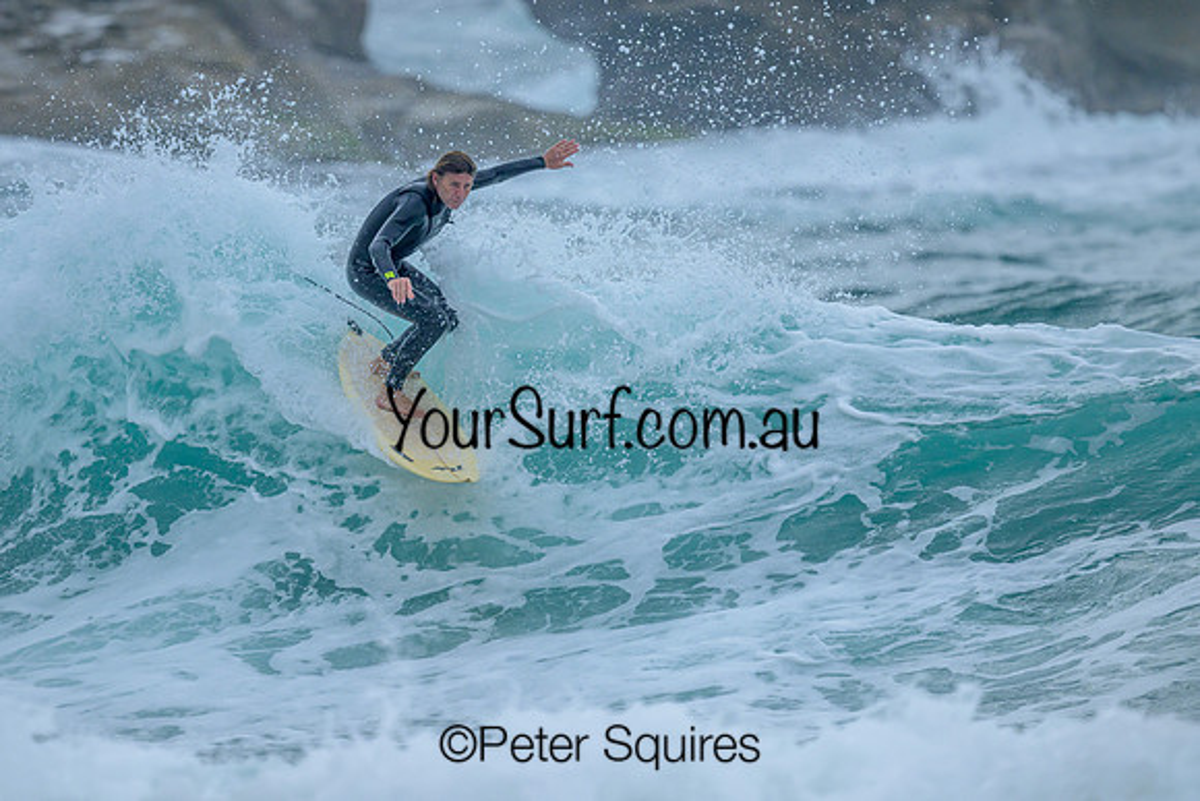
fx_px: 33740
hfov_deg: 2.0
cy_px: 382
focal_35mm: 1012
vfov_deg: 1.4
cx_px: 537
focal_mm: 800
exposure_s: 1/2500
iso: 400
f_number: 6.3
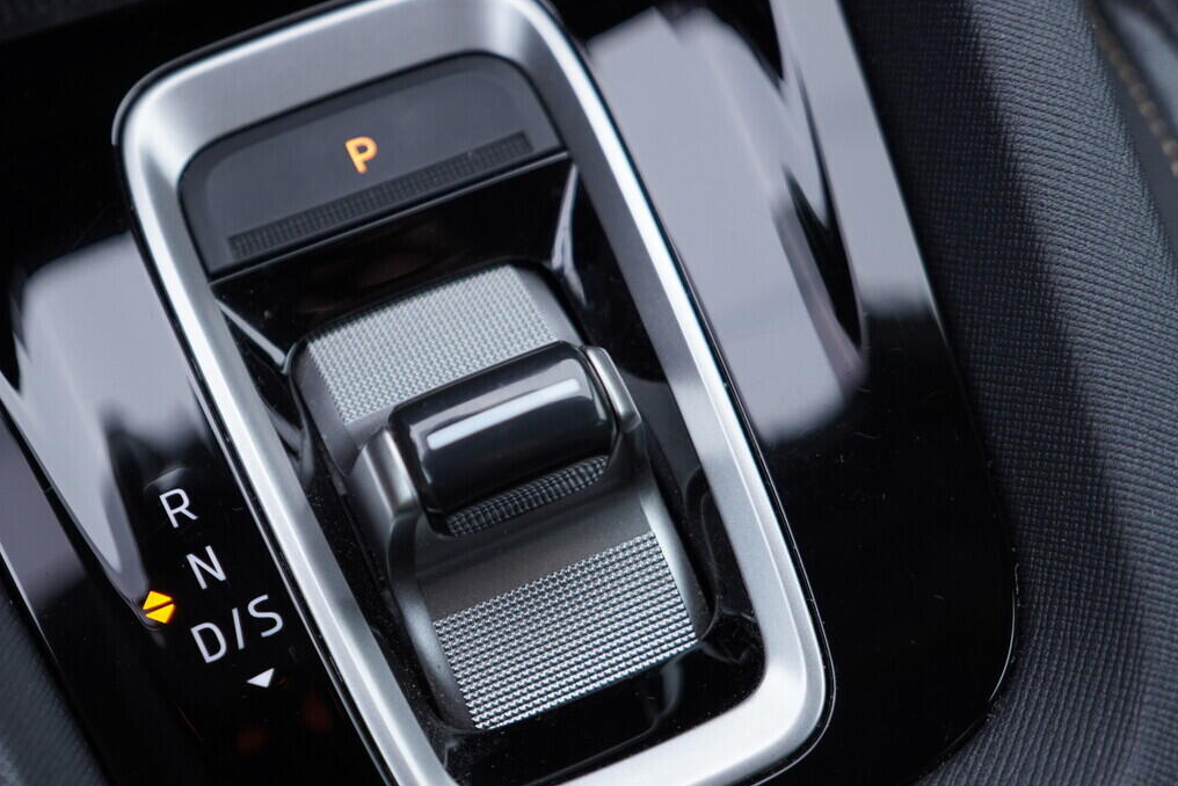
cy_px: 431
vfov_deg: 26.5
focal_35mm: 51
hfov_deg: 38.4
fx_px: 1669
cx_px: 380
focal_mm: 24
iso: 125
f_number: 2.8
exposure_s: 1/40
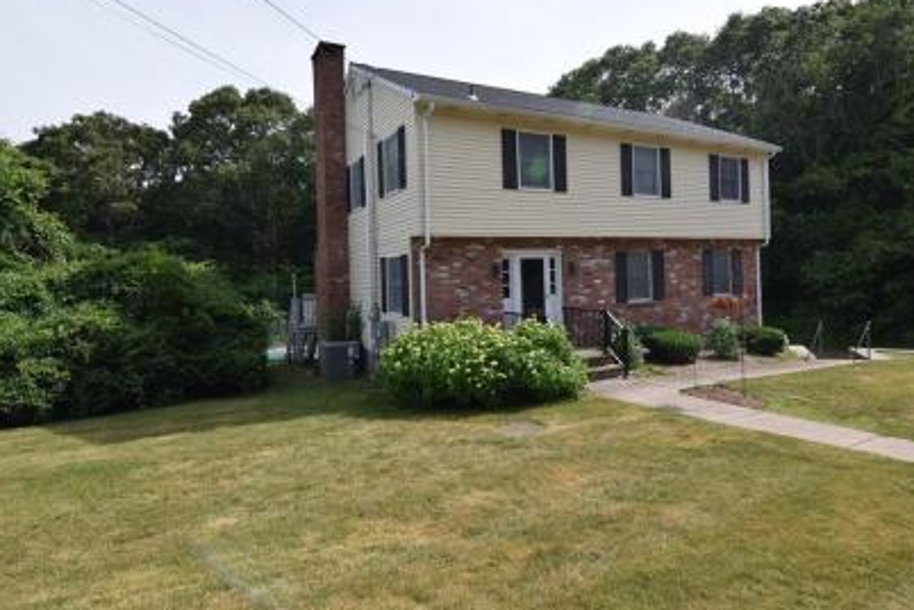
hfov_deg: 86.0
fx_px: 489
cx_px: 472
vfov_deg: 63.7
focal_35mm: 19
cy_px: 275
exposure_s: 1/320
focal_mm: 11.5
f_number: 9
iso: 200
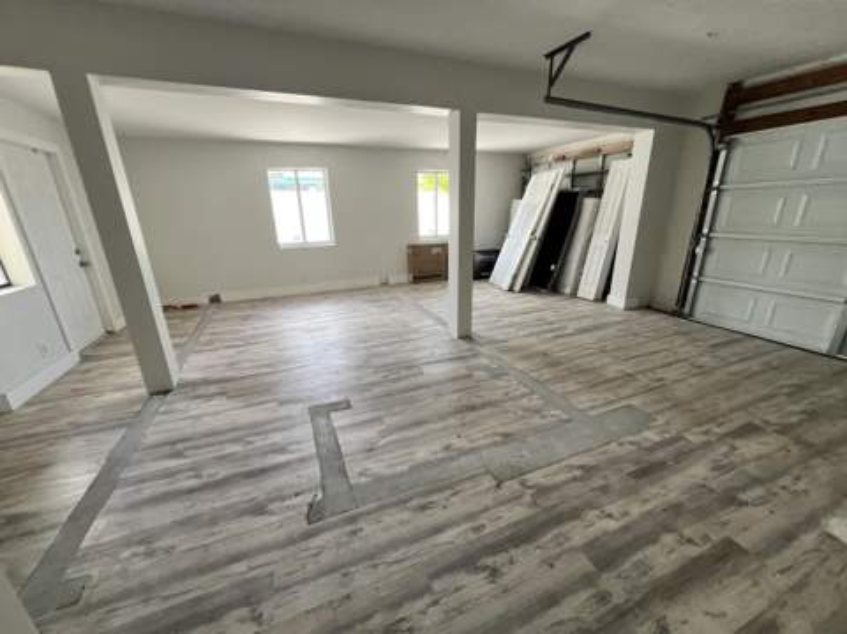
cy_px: 317
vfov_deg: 89.8
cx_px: 424
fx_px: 318
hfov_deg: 106.2
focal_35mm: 13
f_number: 1.8
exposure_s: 1/120
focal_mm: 1.57
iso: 200
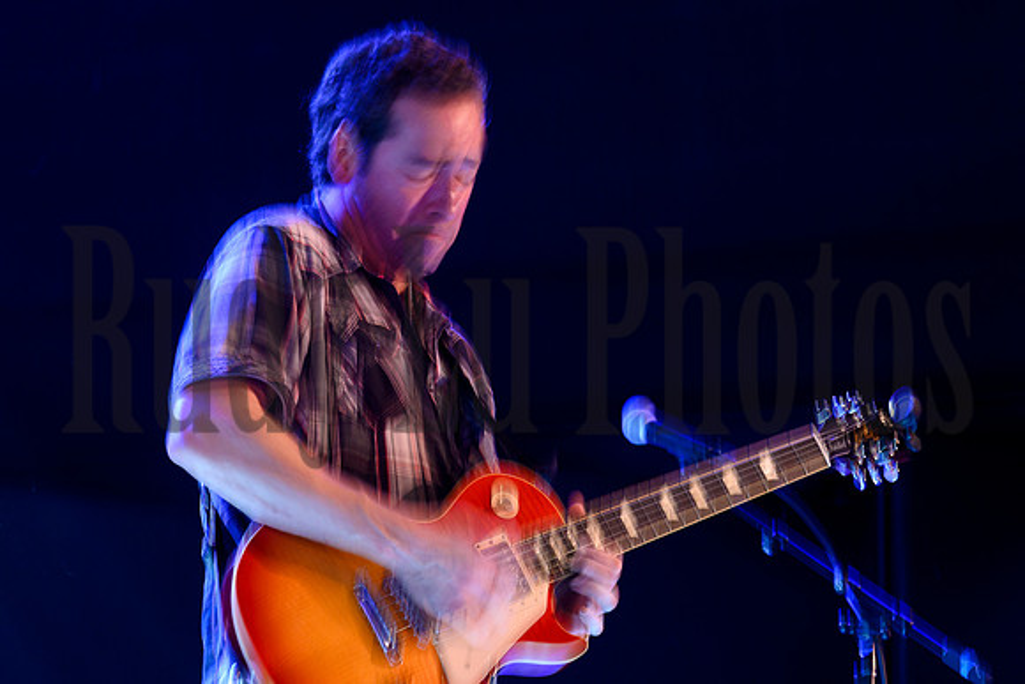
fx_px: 4386
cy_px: 342
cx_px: 512
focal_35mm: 154
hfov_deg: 13.3
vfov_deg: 8.9
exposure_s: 1/13
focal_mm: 103
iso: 1000
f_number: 5.6
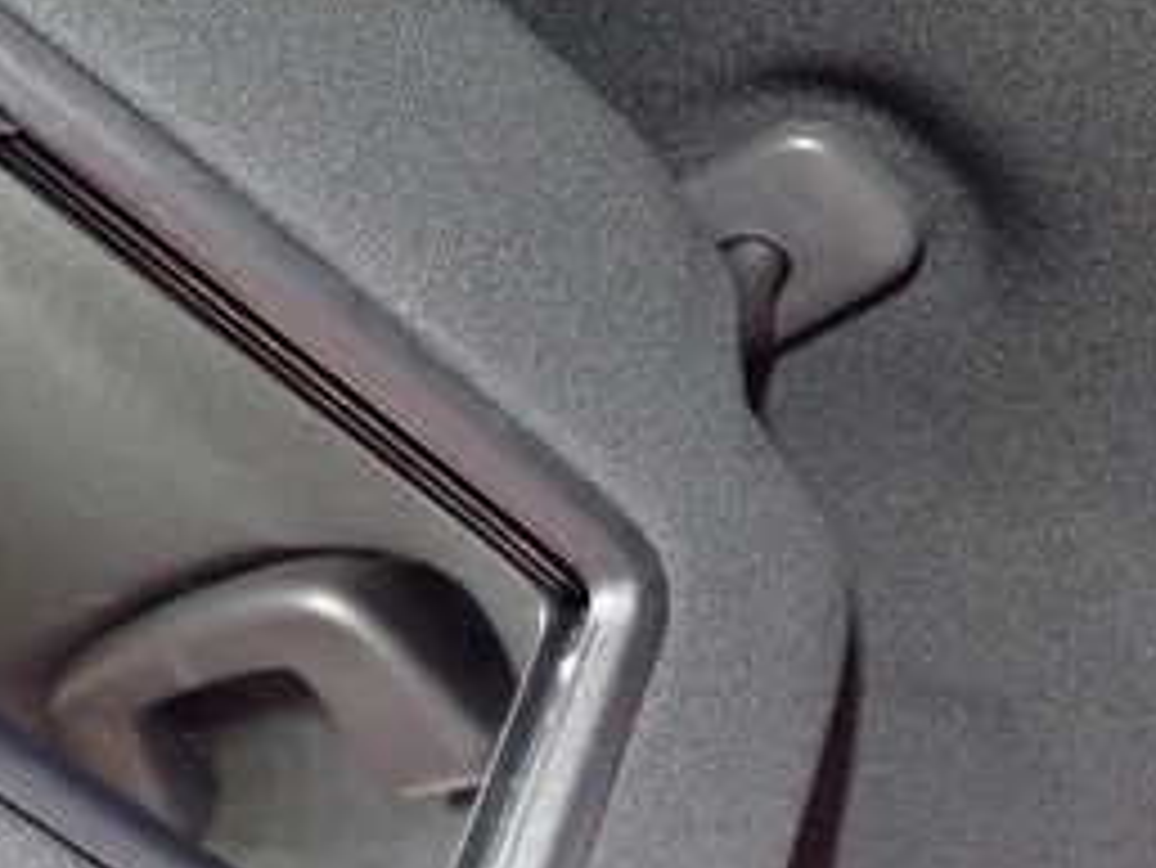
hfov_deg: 27.7
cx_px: 445
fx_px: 2339
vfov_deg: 20.9
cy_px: 234
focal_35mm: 70
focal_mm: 5.4
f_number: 2.3
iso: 1000
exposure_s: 1/40
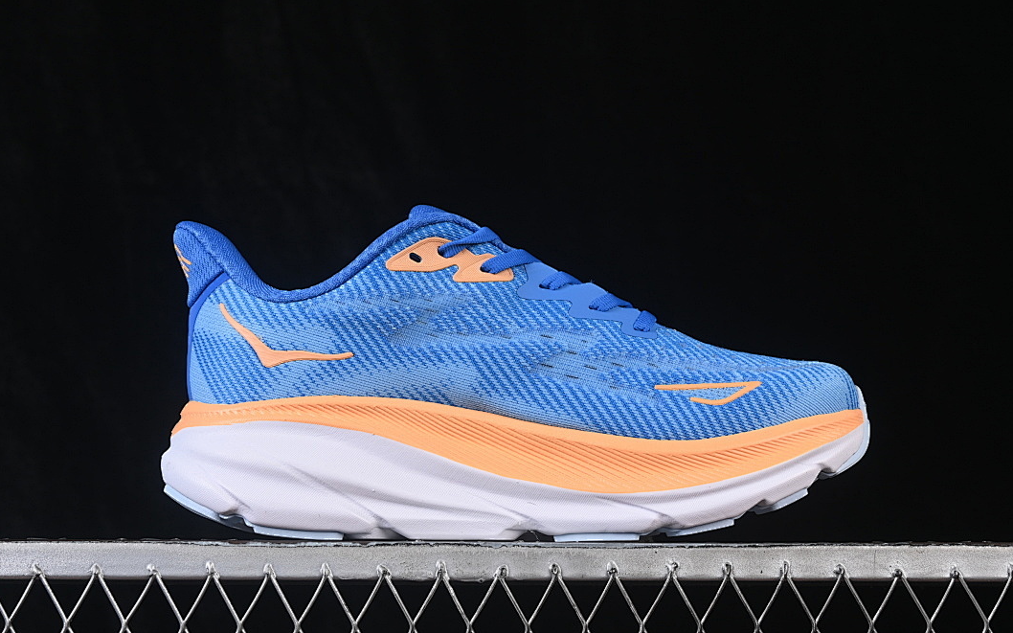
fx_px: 2153
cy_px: 328
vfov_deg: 16.7
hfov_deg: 26.5
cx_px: 507
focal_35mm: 78
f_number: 8
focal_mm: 50
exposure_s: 1/80
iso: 160
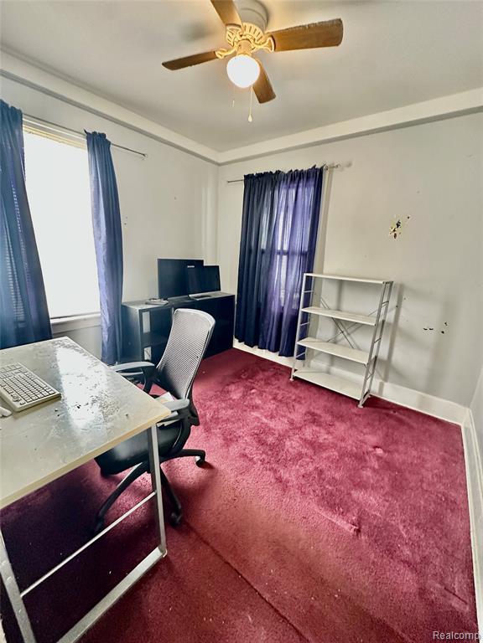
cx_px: 242
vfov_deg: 102.1
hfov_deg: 85.7
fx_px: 260
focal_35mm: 14
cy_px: 322
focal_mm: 2.22
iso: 400
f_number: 2.2
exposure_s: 1/60
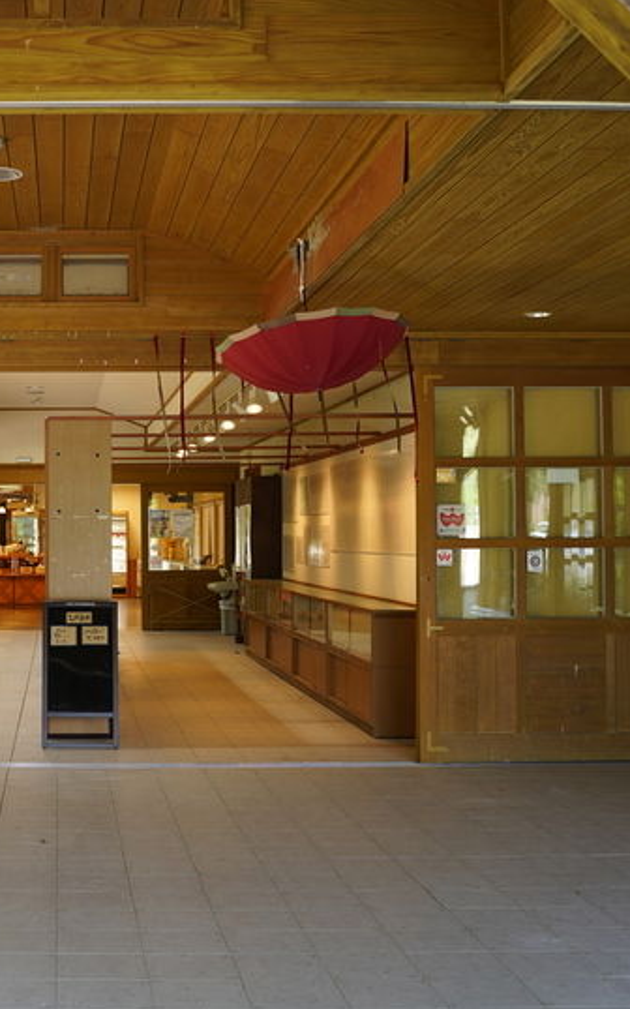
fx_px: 1484
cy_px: 505
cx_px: 14
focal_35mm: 54
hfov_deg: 23.1
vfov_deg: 37.5
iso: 400
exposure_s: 1/160
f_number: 4
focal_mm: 35
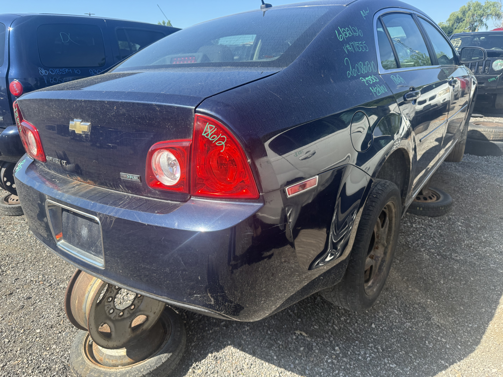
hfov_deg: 71.6
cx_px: 252
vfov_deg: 56.8
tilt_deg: -20.4
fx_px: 349
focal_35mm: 24
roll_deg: +1.7
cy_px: 188
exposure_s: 1/1727
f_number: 1.78
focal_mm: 6.76
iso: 100
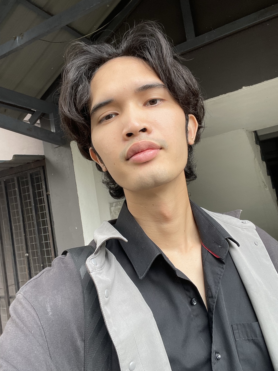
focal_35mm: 30
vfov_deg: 60.0
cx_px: 139
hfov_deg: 46.8
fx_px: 321
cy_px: 186
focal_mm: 2.71
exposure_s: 1/121
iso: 40
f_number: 2.2
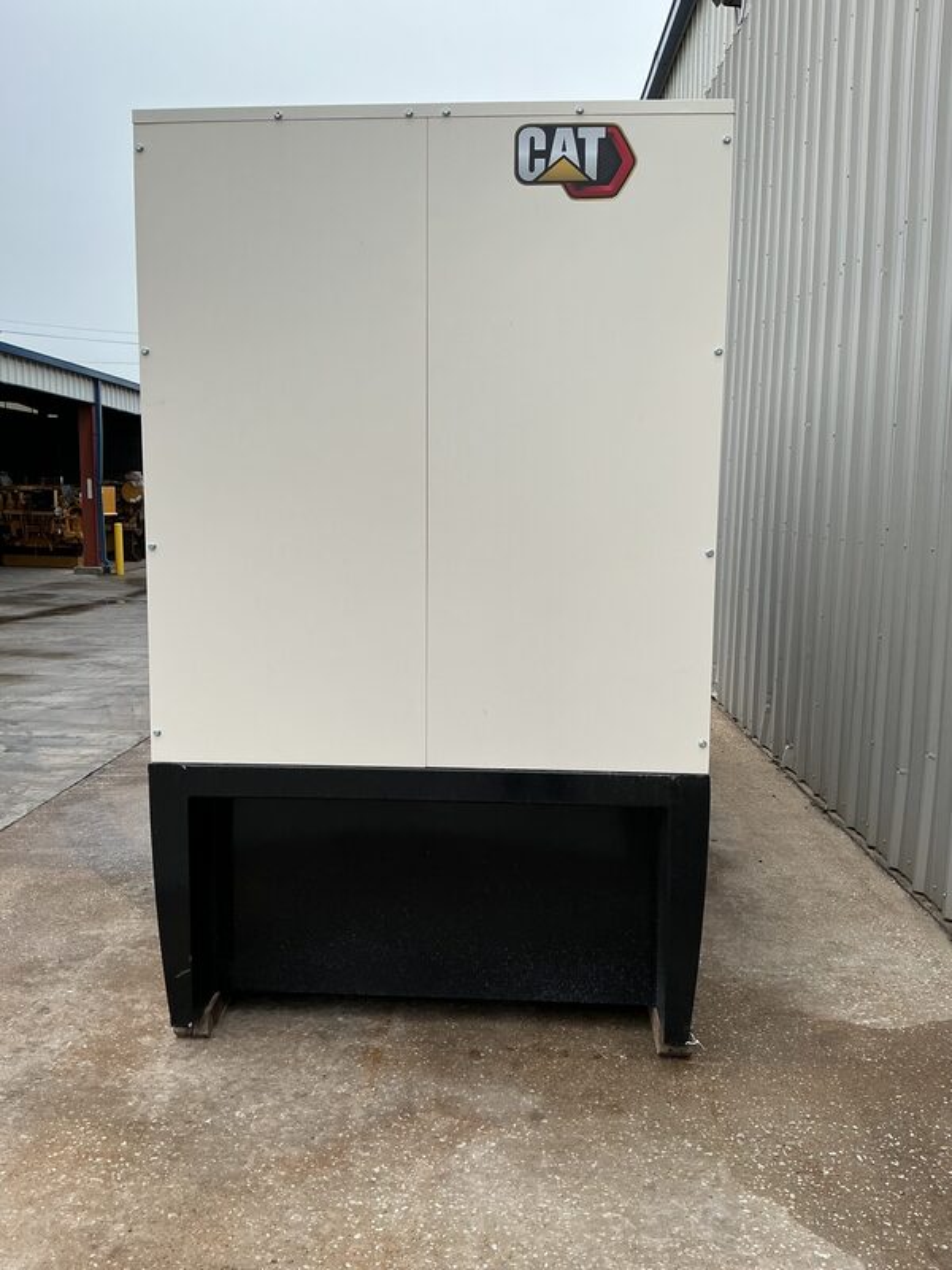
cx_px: 476
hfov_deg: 48.2
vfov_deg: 61.7
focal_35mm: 29
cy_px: 635
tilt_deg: -6.6
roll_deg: -1.6
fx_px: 1063
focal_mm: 3
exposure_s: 1/504
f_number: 1.8
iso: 25
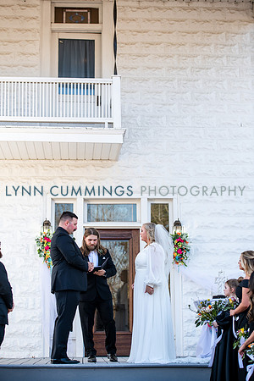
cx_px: 127
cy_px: 190
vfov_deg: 27.0
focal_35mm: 75
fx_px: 794
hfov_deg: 18.2
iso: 200
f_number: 3.5
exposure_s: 1/320
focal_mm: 75
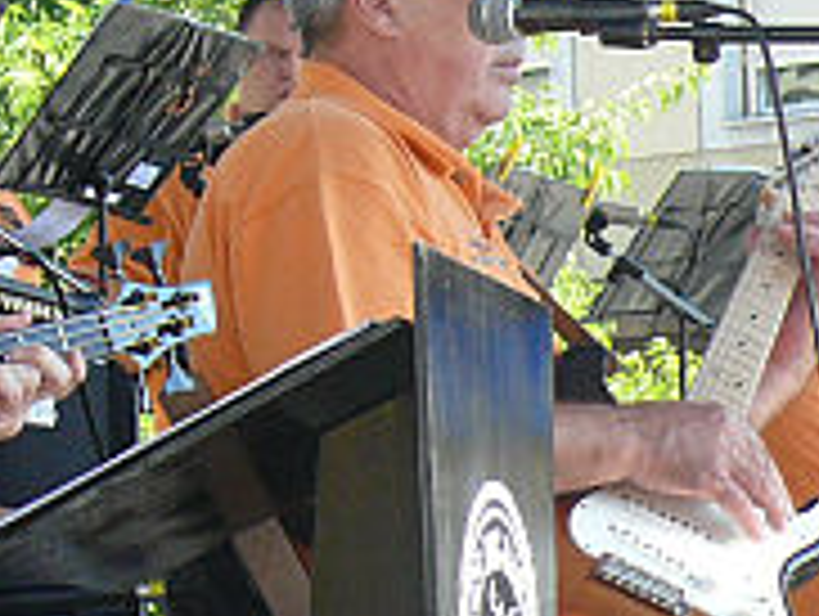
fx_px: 7368
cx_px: 36
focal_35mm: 311
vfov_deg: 4.8
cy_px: 333
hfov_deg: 6.3
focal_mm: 15.1
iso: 100
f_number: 4
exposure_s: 1/160
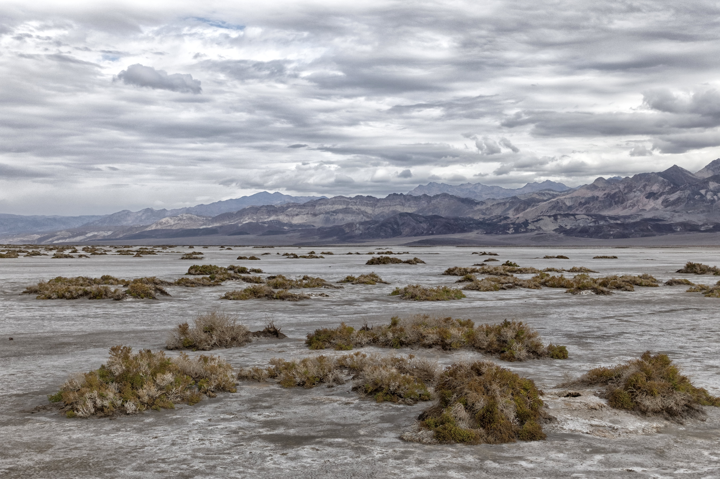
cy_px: 240
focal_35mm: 50
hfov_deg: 39.6
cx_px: 360
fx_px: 999
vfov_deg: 26.9
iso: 125
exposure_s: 1/1000
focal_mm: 18.3
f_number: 4
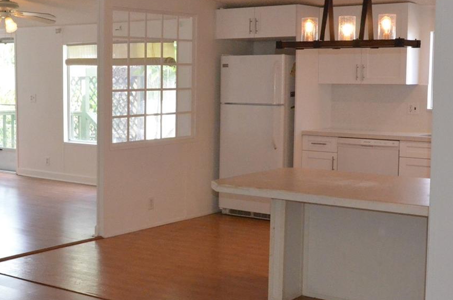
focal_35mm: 67
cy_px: 154
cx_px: 132
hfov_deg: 29.8
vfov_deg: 20.2
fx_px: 841
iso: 5000
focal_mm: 24
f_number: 10
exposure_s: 1/250
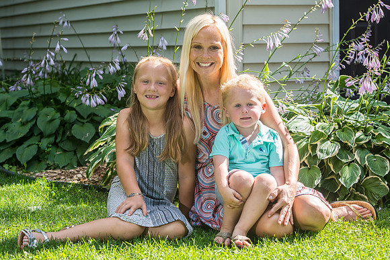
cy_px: 124
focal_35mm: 100
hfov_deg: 20.3
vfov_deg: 13.7
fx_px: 1087
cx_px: 199
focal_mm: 86
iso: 100
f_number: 6.3
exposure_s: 1/160
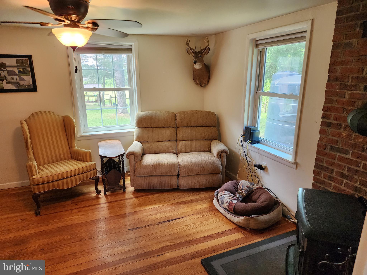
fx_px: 244
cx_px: 184
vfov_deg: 58.9
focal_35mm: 23
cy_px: 138
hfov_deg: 73.9
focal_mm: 6.4
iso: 250
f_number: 1.8
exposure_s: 1/120
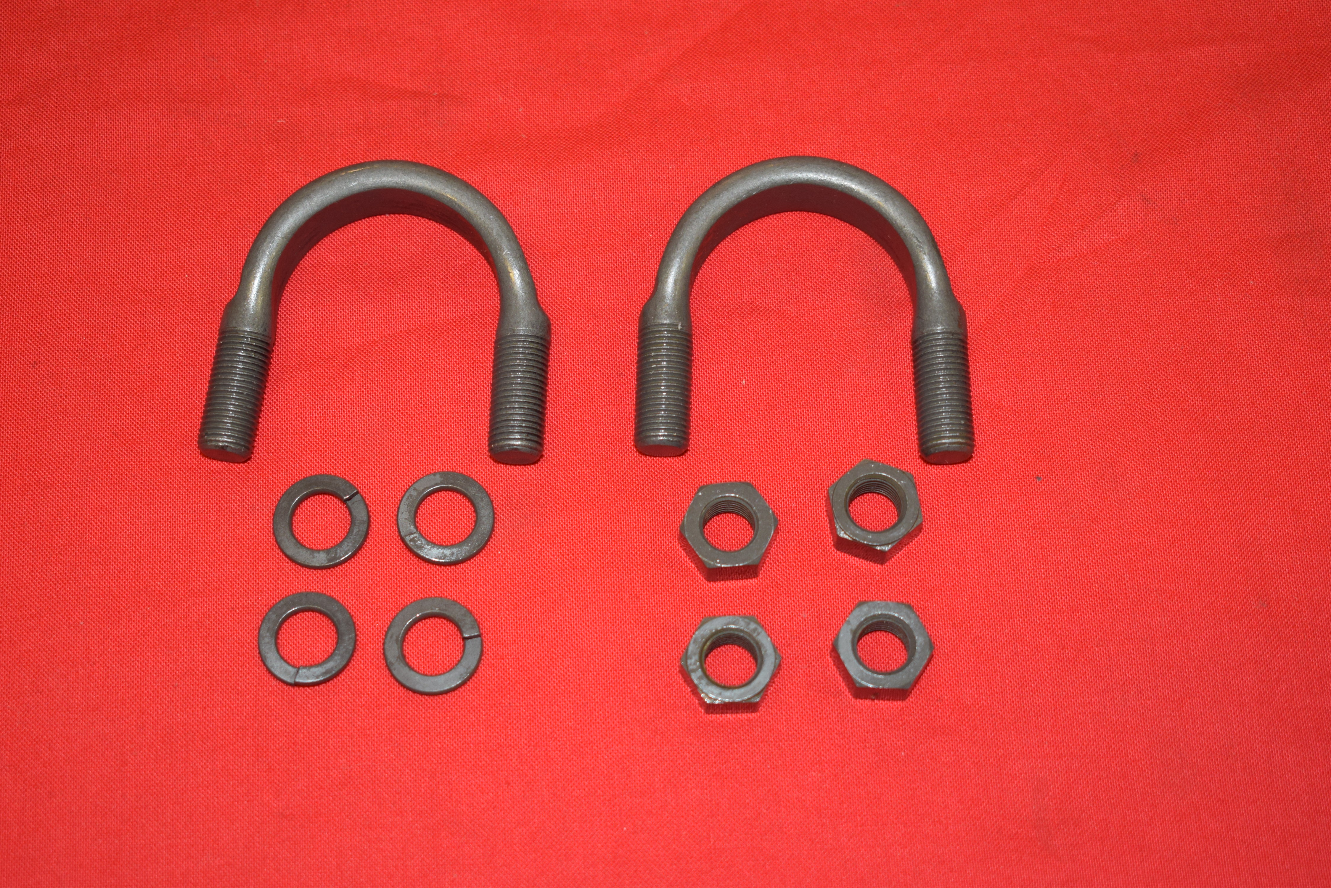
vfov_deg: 20.2
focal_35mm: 68
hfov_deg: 29.9
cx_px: 666
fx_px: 2496
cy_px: 444
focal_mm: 45
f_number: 5
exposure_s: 1/80
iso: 500
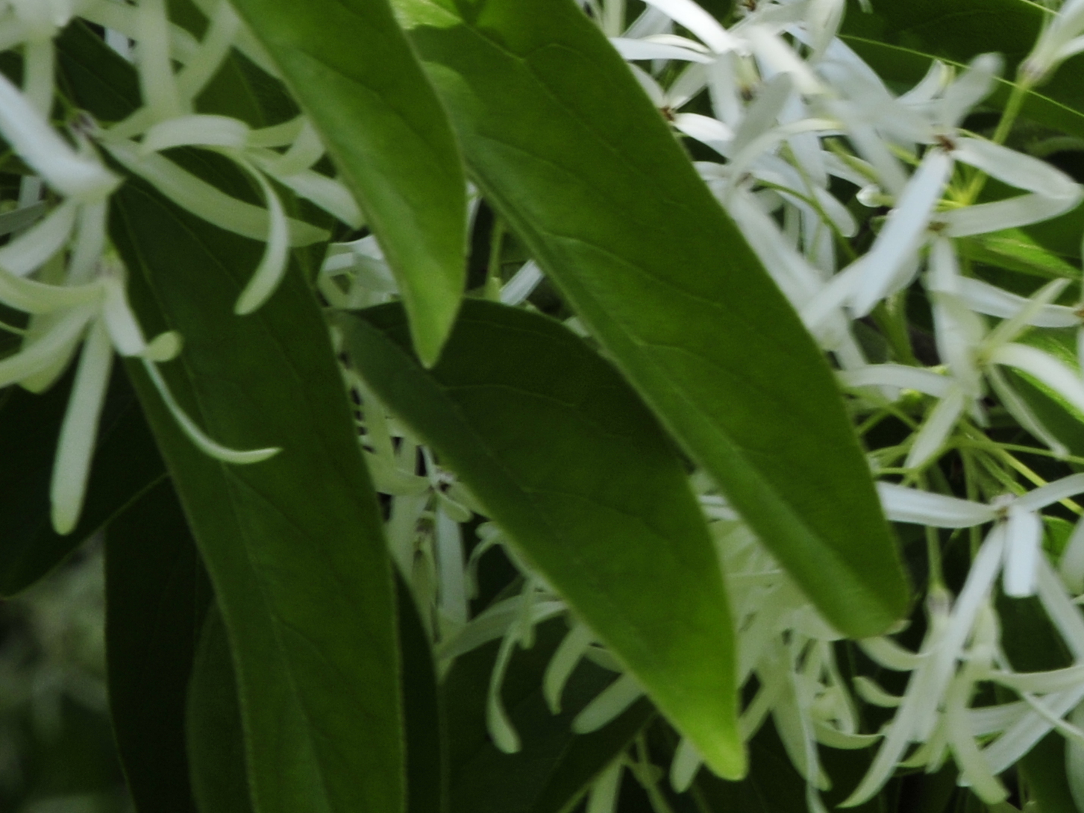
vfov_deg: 4.1
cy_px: 24
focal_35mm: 361
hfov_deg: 5.5
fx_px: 11319
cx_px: 1201
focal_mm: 85
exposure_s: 1/80
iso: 200
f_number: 16
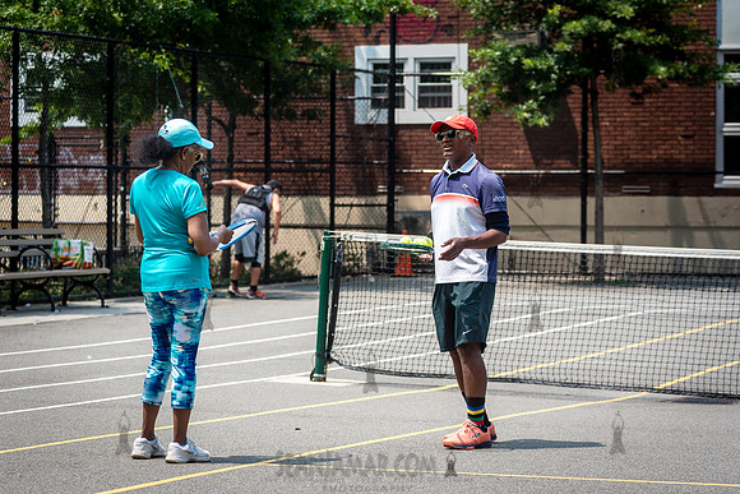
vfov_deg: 11.4
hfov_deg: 17.0
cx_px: 371
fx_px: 2483
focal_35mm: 121
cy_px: 230
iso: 200
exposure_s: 1/1600
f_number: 4.5
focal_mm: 105
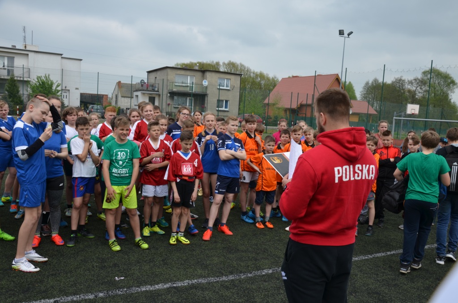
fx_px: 400
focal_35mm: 32
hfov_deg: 59.6
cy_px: 152
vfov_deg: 41.5
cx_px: 229
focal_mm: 21
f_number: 8
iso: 160
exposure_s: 1/250
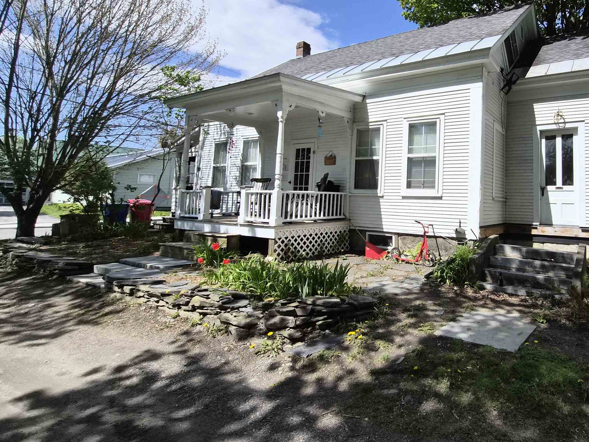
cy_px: 172
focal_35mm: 19
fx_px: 323
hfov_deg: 79.9
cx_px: 421
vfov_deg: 67.8
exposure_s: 1/1548
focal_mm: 1.7
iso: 25
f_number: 2.2
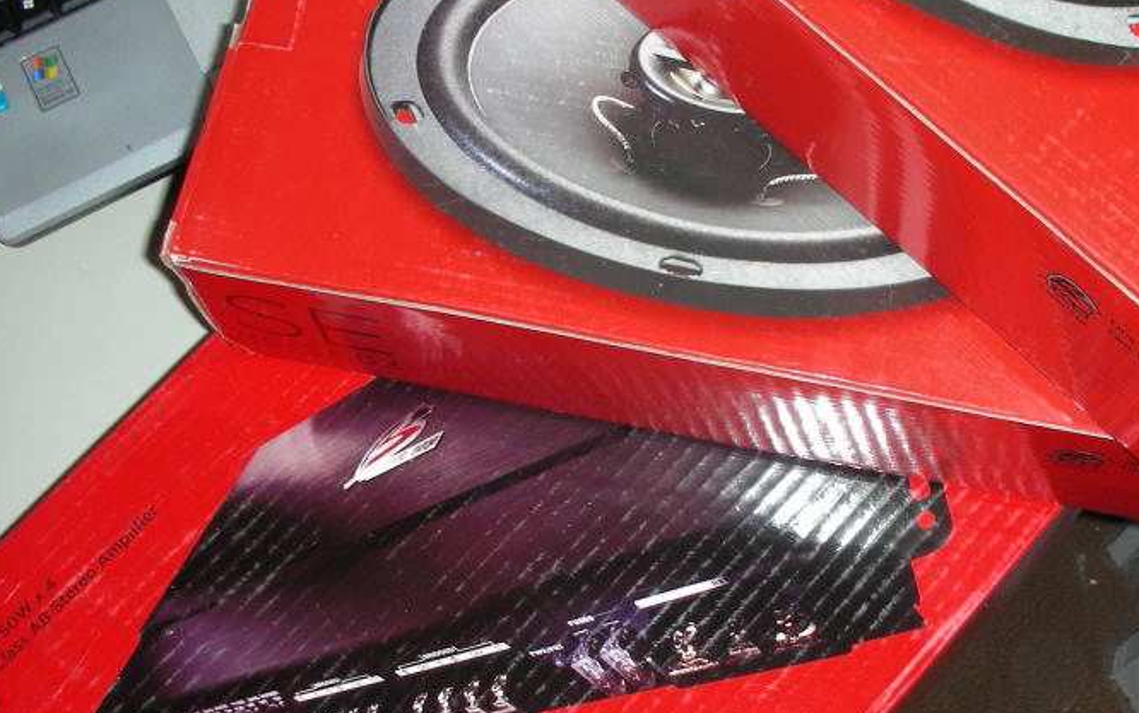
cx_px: 691
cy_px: 339
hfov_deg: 35.5
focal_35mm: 57
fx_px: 1770
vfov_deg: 22.8
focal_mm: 5.8
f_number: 3
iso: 50
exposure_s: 1/60.1
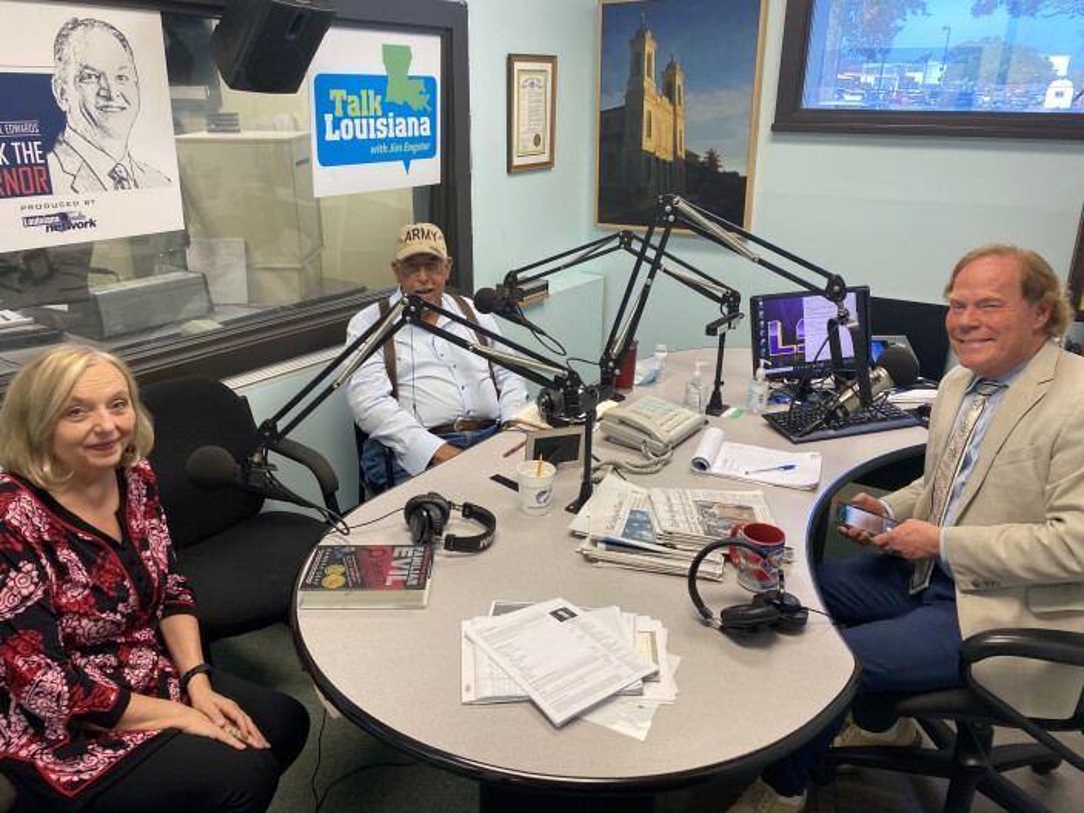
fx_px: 814
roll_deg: -0.2
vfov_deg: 53.1
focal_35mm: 26
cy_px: 406
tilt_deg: -18.9
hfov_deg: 67.3
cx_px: 542
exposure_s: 1/60
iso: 64
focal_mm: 4.25
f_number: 1.8
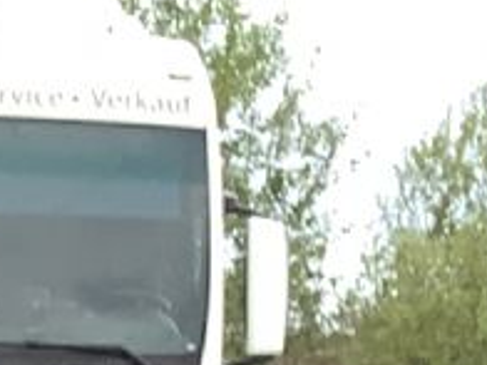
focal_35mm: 202
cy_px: 1152
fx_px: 2842
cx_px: -196
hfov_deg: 9.6
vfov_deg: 6.6
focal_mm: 3.3
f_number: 2.4
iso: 80
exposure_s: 1/60
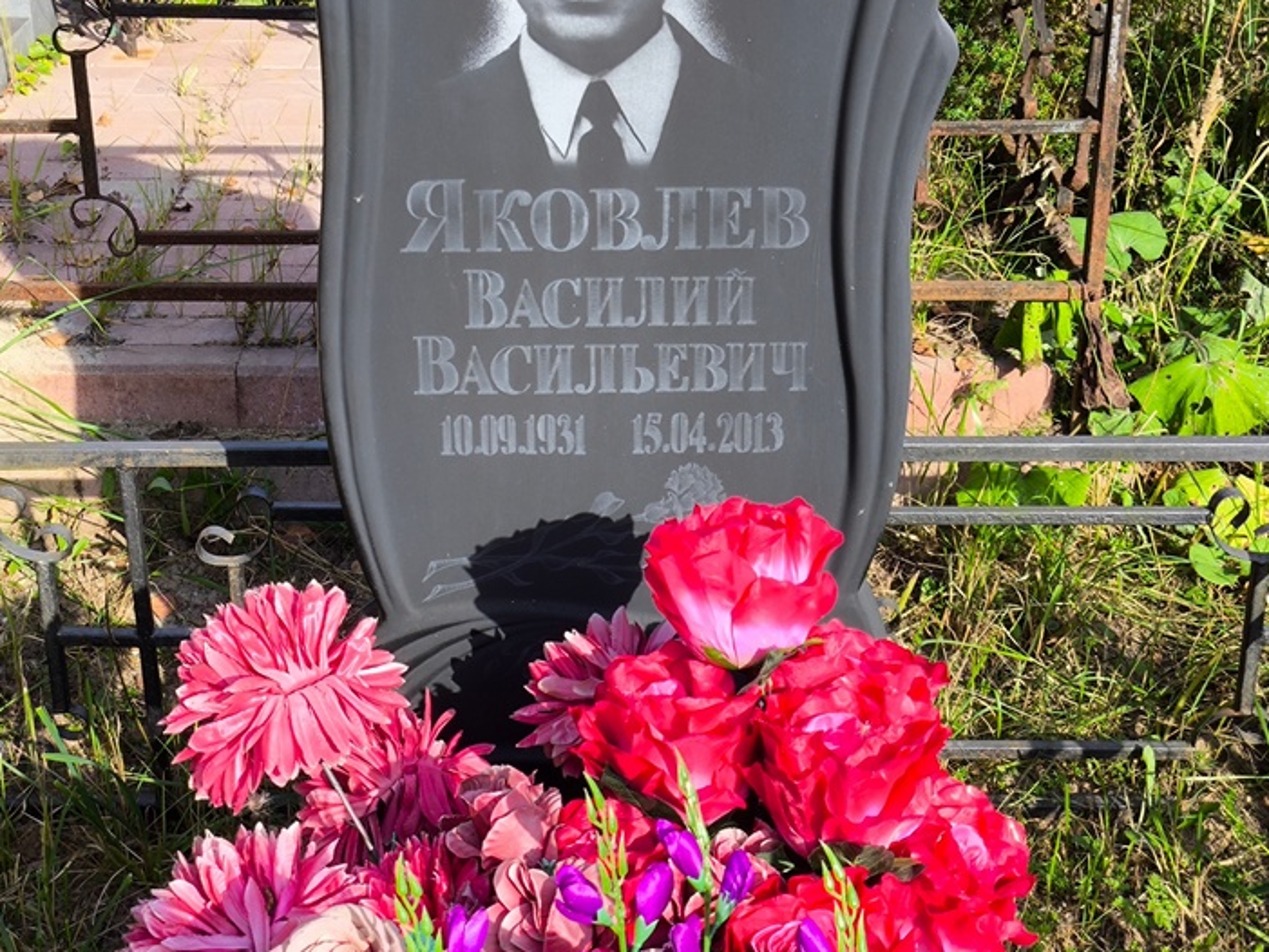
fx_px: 2090
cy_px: 431
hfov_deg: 33.8
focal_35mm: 57
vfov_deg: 25.7
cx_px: 606
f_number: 1.7
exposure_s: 1/612
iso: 50
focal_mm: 4.71
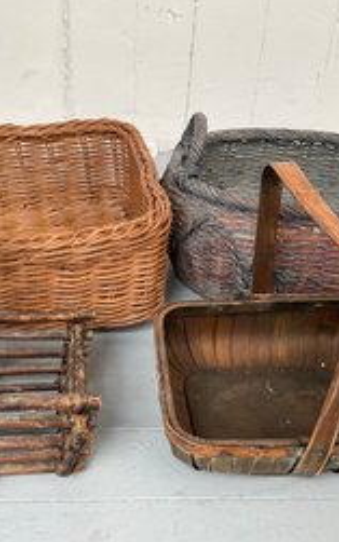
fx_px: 620
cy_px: 269
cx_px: 126
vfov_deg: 47.2
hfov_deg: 30.4
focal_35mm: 42
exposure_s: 1/122
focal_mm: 3
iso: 32
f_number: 1.8
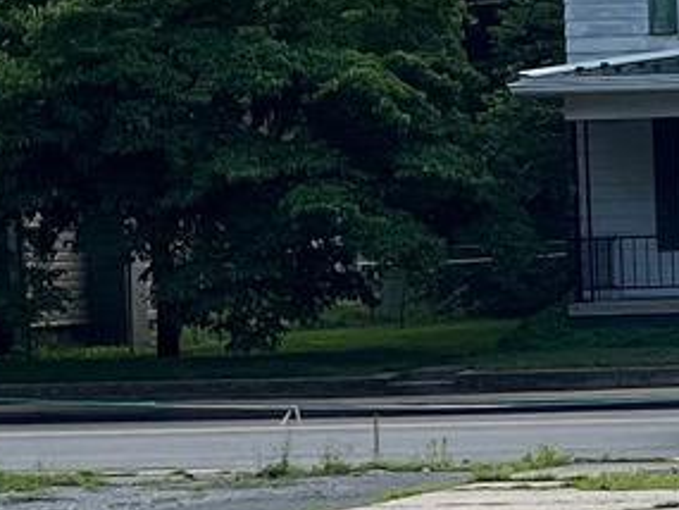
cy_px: 367
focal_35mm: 187
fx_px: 3670
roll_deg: +1.9
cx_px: 955
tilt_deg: -1.5
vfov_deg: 7.9
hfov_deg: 10.3
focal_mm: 5.1
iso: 50
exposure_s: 1/4651
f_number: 1.6
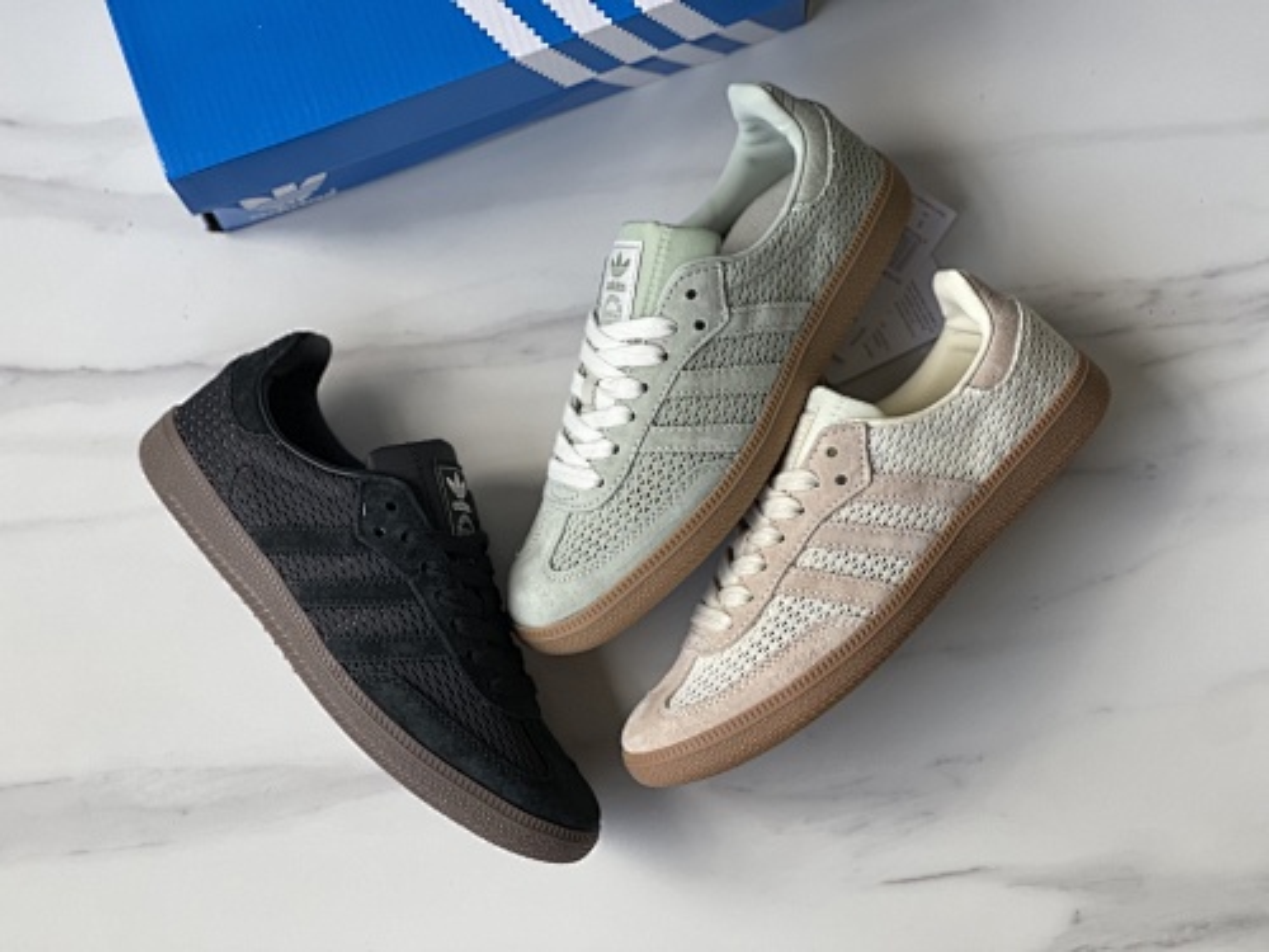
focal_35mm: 64
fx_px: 2346
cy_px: 476
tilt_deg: -78.7
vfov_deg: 22.9
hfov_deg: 30.3
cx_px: 634
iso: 64
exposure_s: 1/121
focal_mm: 7.5
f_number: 2.2
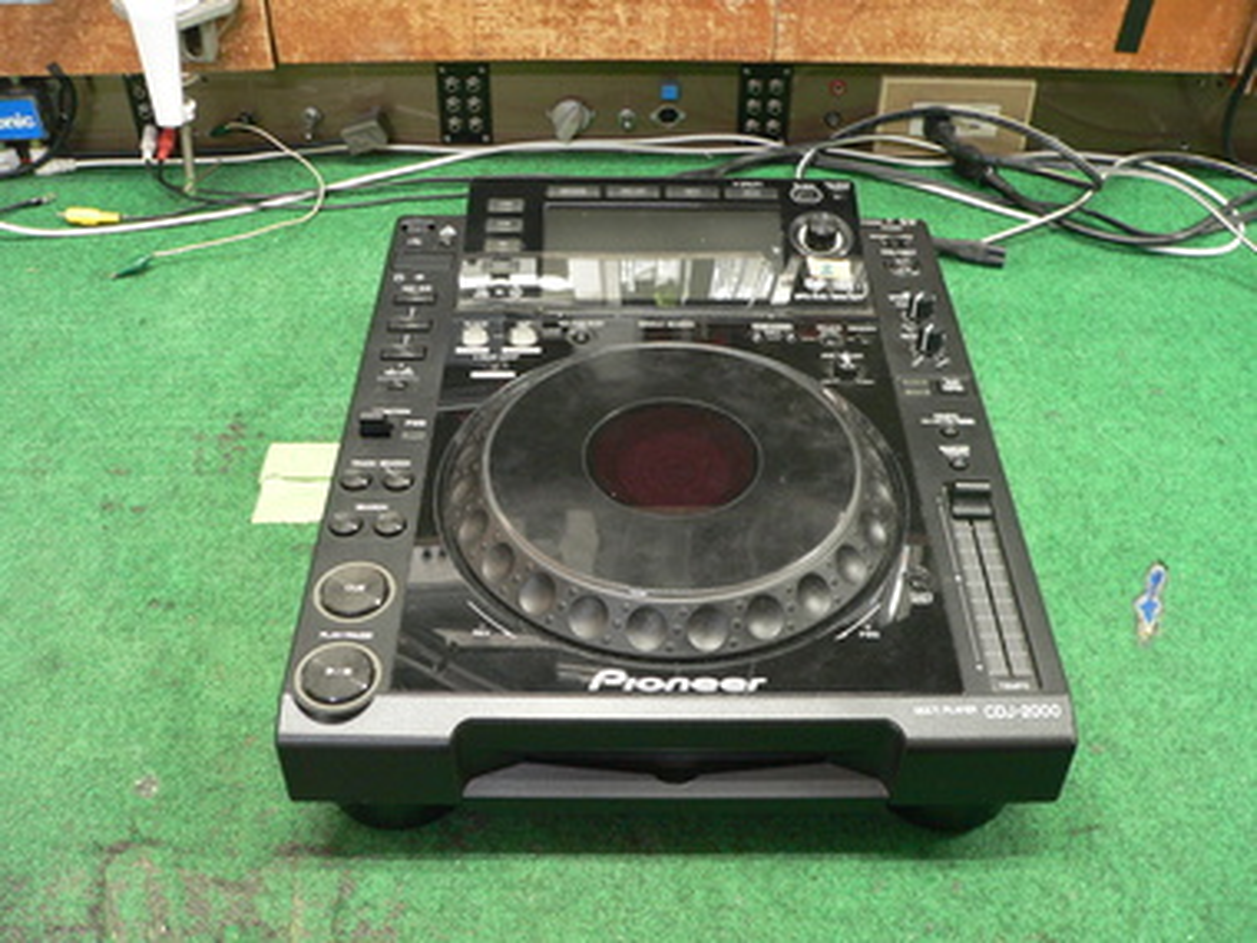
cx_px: 628
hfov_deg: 51.4
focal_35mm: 36
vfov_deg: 39.7
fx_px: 1307
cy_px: 472
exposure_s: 1/8
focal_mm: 6
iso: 200
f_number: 2.8
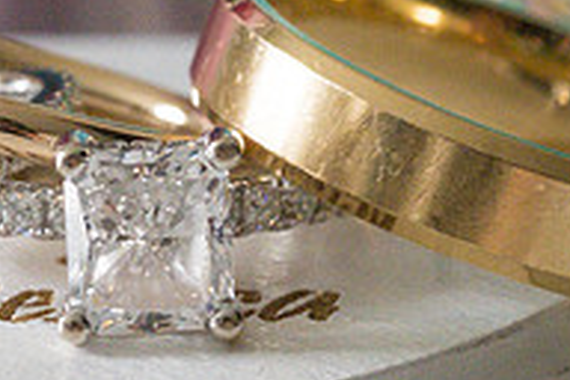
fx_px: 4370
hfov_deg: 7.5
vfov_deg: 5.0
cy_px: 209
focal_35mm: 276
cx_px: 190
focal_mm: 60
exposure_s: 1/125
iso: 5000
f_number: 11
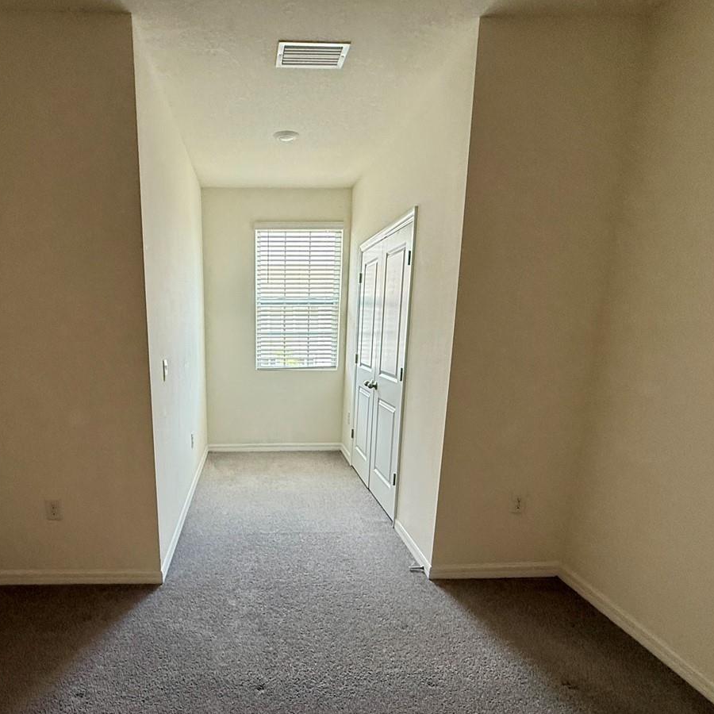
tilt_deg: -13.5
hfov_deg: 68.5
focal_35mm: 22
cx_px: 267
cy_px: 450
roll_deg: -0.4
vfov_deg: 68.5
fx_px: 513
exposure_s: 1/120
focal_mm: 2.22
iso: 250
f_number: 2.2
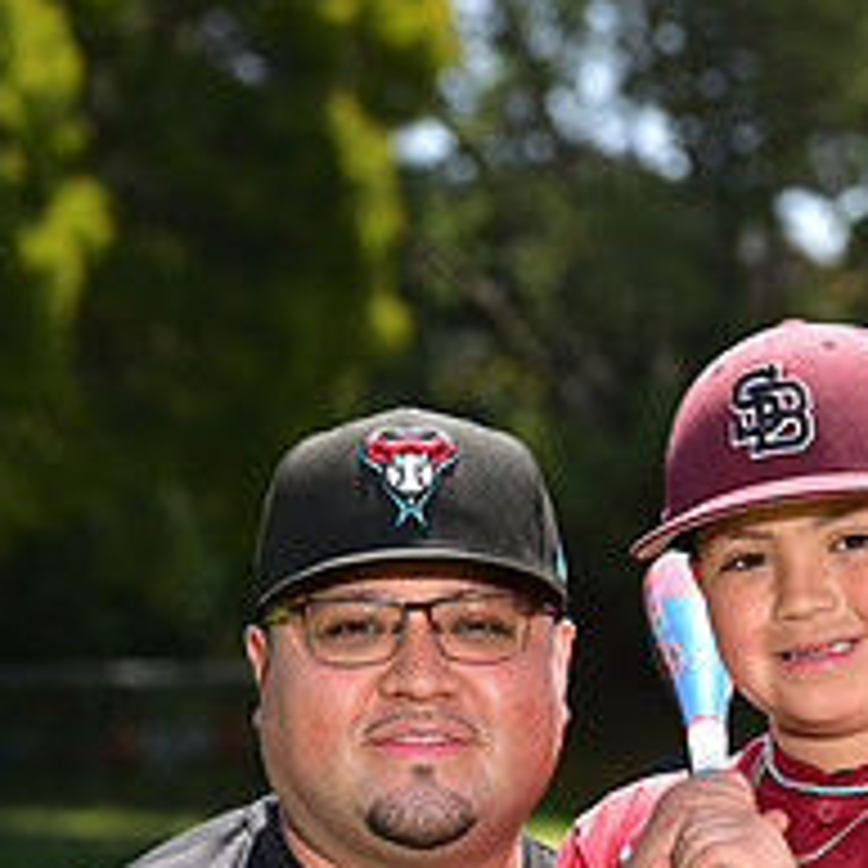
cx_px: 573
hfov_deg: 6.2
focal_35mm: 281
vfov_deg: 6.2
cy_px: 1120
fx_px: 7972
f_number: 5.6
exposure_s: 1/200
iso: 80
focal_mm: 110
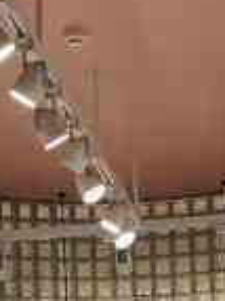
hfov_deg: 8.4
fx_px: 1528
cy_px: 445
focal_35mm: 176
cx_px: 44
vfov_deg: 10.8
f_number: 1.8
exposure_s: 1/100
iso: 50
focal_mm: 3.95
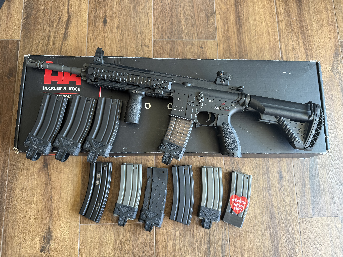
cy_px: 128
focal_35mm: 24
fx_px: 238
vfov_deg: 56.8
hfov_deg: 71.6
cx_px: 172
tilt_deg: -79.4
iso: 250
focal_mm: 6.76
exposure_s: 1/60
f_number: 1.78
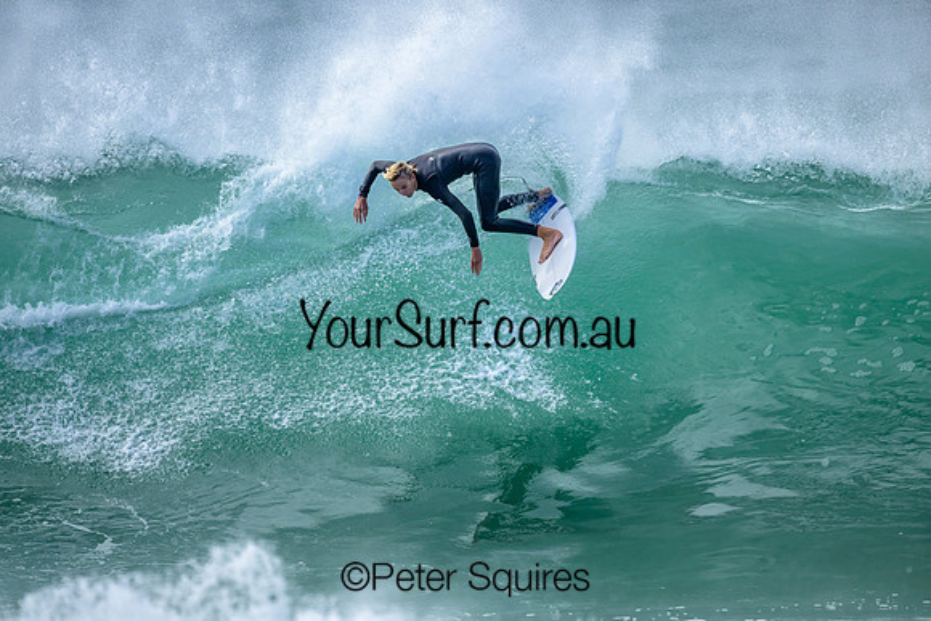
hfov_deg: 2.6
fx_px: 20891
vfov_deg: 1.7
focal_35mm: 808
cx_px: 470
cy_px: 308
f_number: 6.3
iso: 400
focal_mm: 800
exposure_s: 1/2000
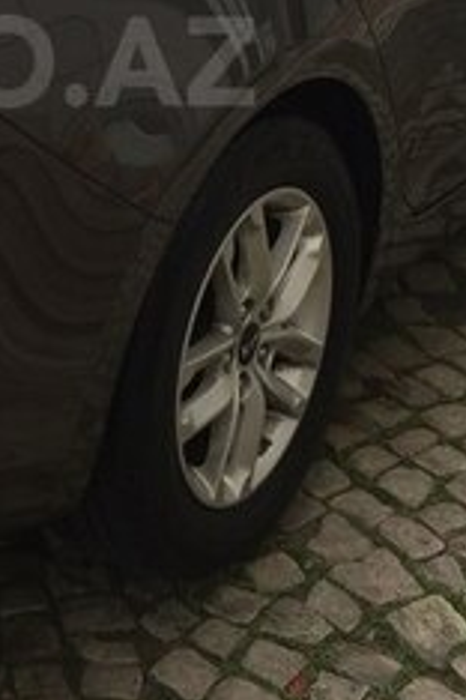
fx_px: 1650
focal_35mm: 85
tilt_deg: -20.0
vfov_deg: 23.3
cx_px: -51
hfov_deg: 15.6
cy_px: 61
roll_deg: -2.1
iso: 40
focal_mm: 4.15
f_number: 2.2
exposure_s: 1/100
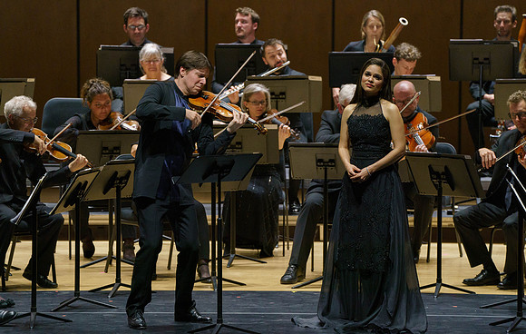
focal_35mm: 317
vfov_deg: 4.2
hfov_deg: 6.6
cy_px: 176
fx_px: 4559
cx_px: 263
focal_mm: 312
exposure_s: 1/320
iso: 3200
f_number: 6.3
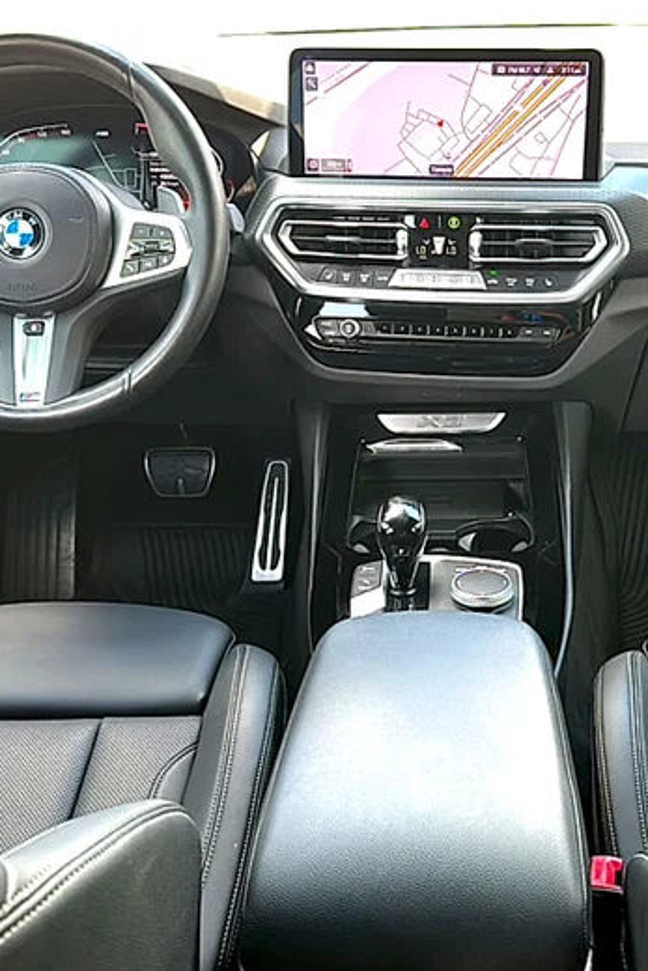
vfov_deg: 54.4
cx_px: 437
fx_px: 944
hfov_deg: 37.4
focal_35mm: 35
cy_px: 486
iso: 100
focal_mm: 6.86
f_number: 1.78
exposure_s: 1/122
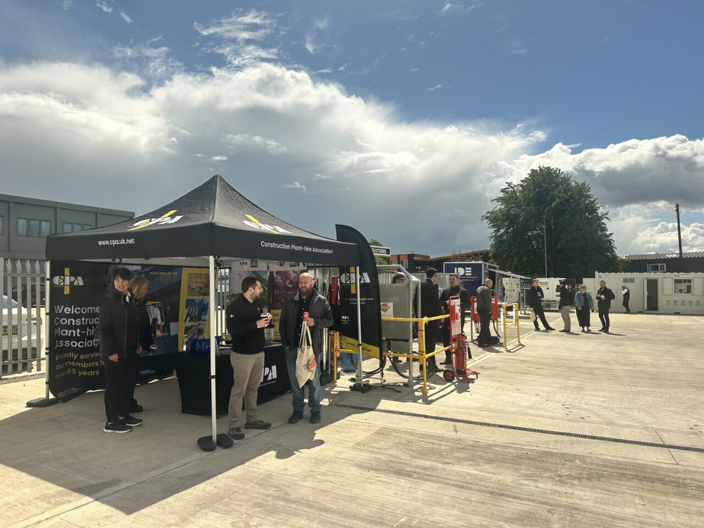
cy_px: 264
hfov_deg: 71.6
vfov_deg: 56.8
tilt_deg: +1.9
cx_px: 352
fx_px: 488
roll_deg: +1.4
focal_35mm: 24
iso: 80
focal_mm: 6.86
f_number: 1.78
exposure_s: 1/8929
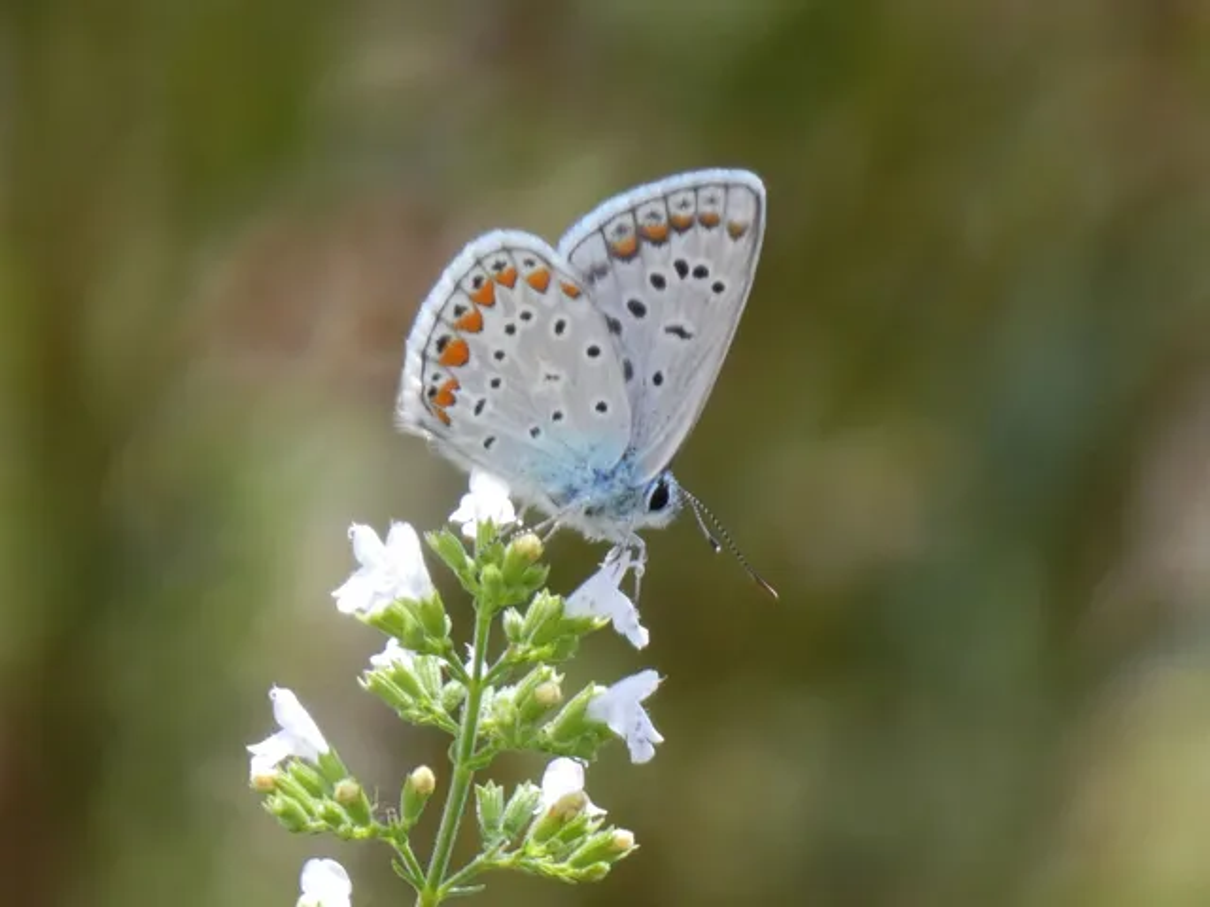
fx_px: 20414
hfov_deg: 3.4
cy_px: 454
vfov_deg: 2.5
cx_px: 605
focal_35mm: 584
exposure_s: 1/100
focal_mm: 104.7
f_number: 5.6
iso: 160
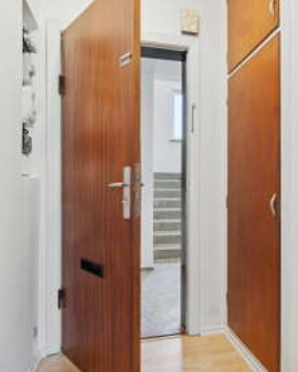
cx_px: 201
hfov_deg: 51.0
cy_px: 187
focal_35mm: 28
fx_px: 305
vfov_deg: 62.7
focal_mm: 13
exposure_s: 1/5
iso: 200
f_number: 8
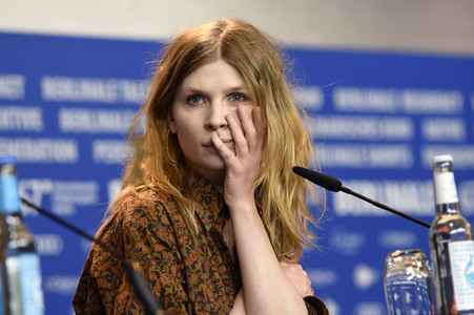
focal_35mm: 248
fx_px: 3256
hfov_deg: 8.3
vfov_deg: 5.5
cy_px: 158
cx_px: 237
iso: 1250
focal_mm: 165
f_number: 3.5
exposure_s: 1/320
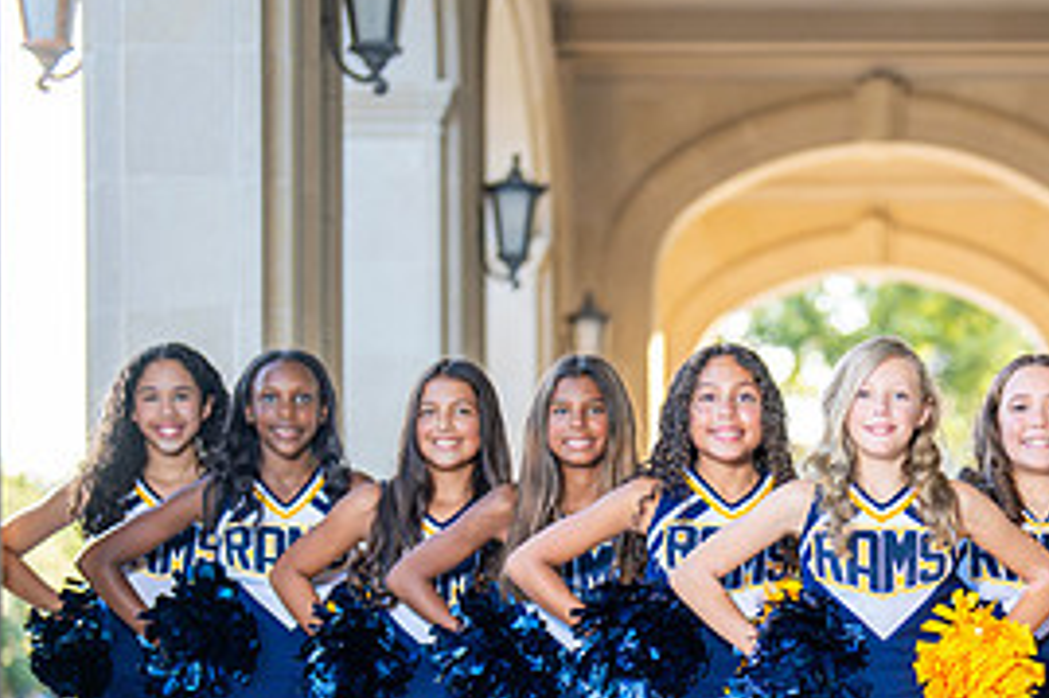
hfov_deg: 18.7
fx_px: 3145
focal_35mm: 108
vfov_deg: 12.5
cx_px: 901
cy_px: 673
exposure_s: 1/400
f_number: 1.4
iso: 125
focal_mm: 50
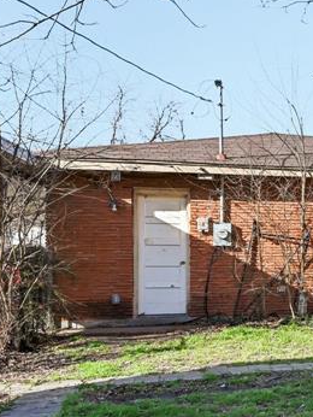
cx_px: 463
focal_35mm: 54
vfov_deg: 35.4
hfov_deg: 22.5
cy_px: 251
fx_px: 650
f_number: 8
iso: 400
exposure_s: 1/500
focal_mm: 19
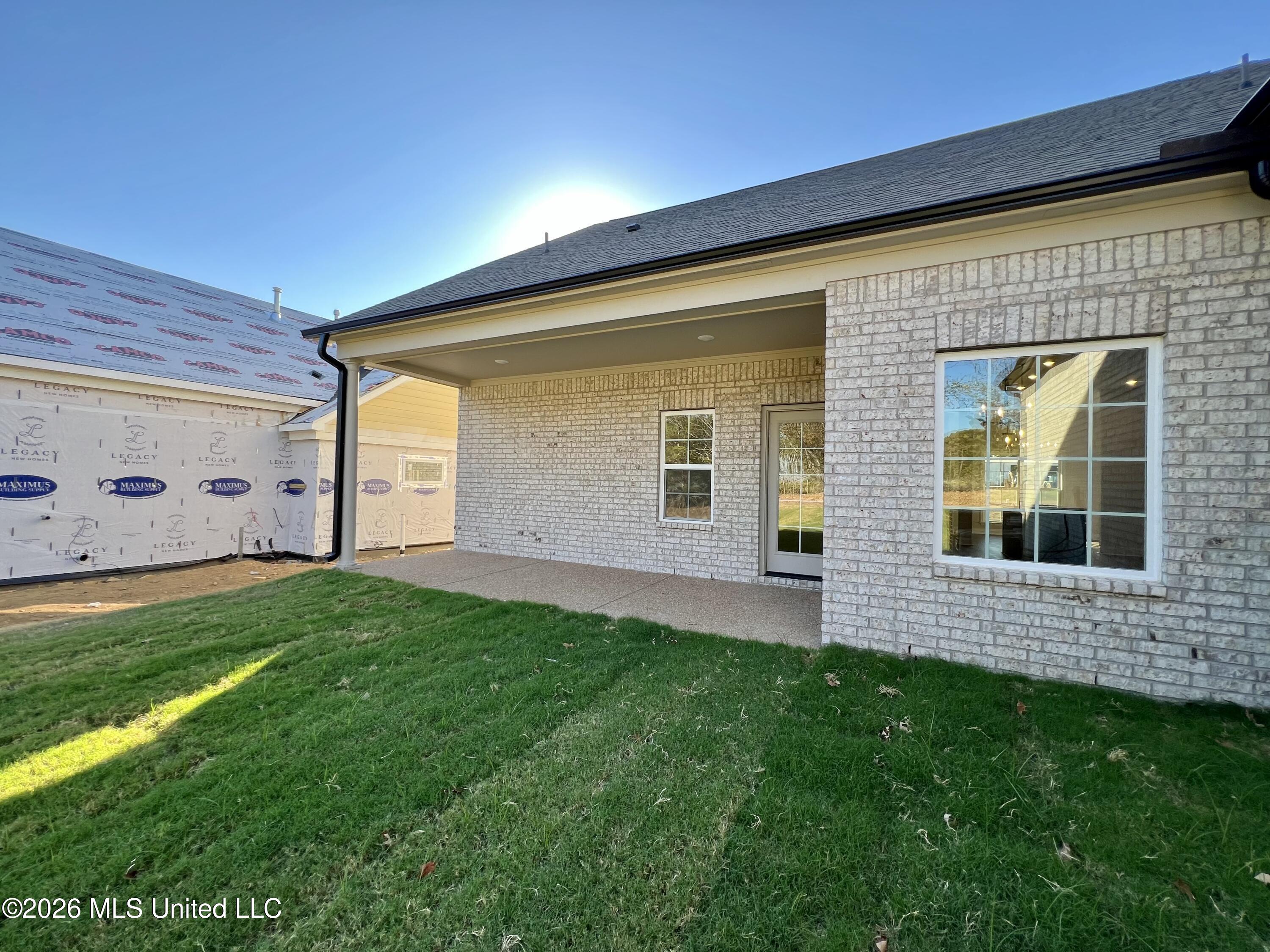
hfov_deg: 106.2
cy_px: 476
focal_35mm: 13
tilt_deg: +0.6
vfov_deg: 89.9
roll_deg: -1.8
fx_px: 477
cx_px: 635
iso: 32
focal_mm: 1.57
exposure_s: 1/217
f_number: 1.8
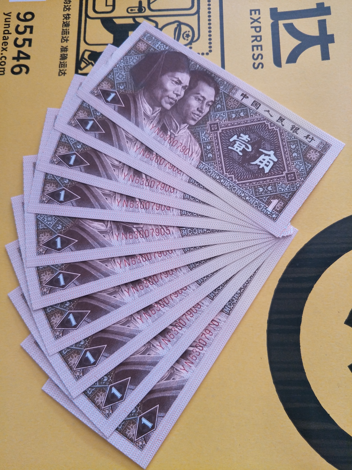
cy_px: 235
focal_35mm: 22
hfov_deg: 61.1
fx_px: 298
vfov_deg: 76.4
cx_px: 176
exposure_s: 1/33
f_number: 1.7
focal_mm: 3.79
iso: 277
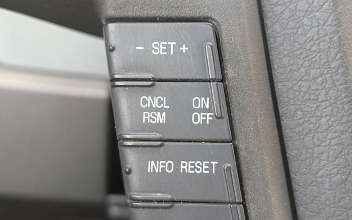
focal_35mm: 53
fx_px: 508
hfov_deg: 38.2
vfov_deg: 24.4
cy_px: 114
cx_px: 178
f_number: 1.68
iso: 978
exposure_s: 1/556
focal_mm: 6.9
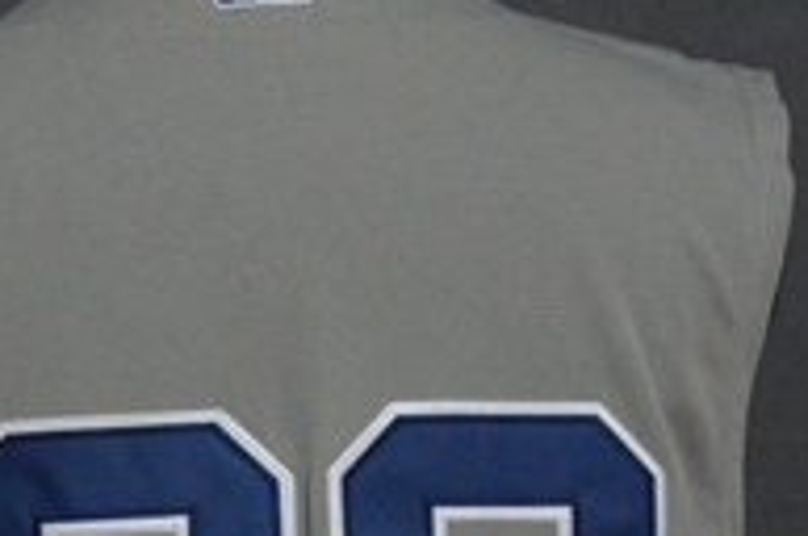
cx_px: -440
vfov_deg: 4.9
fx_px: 6276
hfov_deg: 7.2
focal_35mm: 280
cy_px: 766
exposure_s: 1/60
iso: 4000
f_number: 4.5
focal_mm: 45
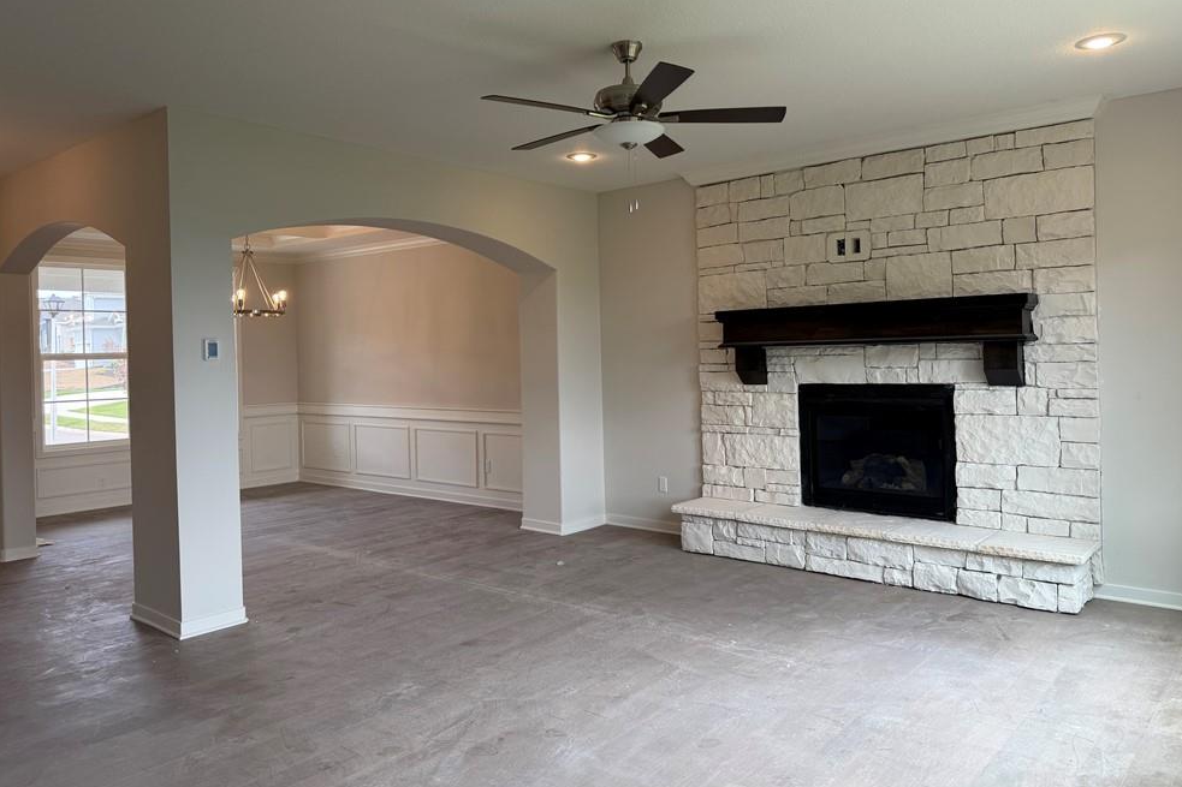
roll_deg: +1.5
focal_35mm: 26
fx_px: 853
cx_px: 594
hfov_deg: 69.4
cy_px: 353
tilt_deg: -0.2
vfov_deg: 49.5
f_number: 1.78
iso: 80
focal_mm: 6.76
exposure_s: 1/215
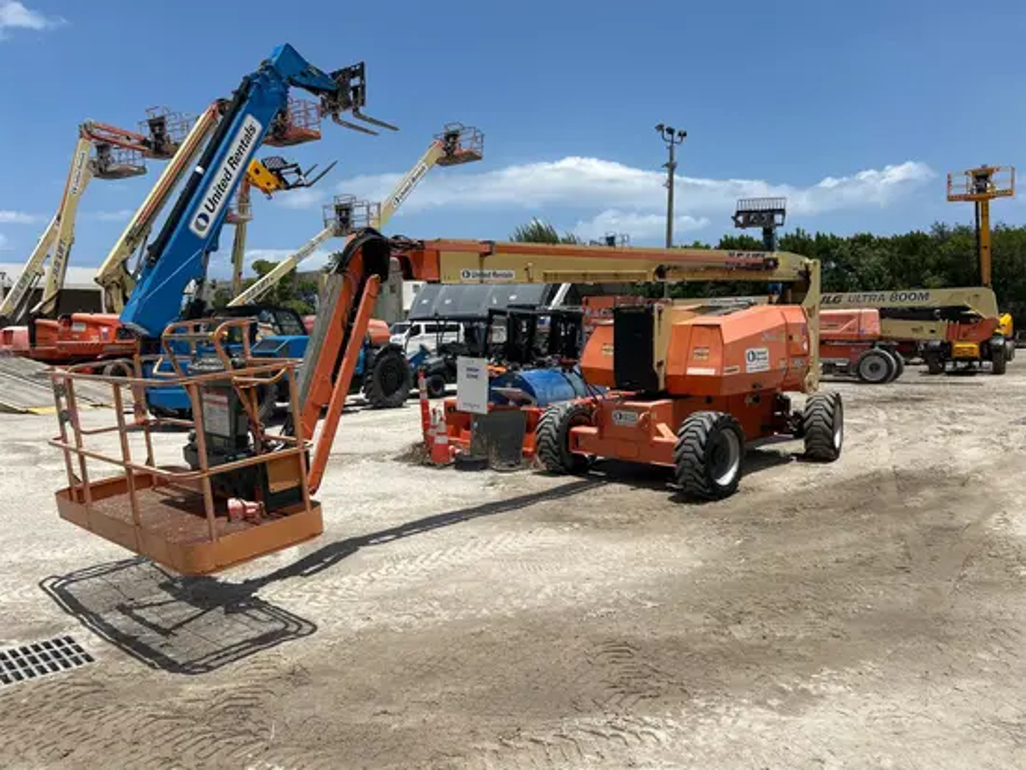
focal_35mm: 26
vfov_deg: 53.1
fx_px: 771
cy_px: 385
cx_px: 513
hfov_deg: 67.3
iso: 50
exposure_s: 1/6579
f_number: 1.5
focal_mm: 5.7
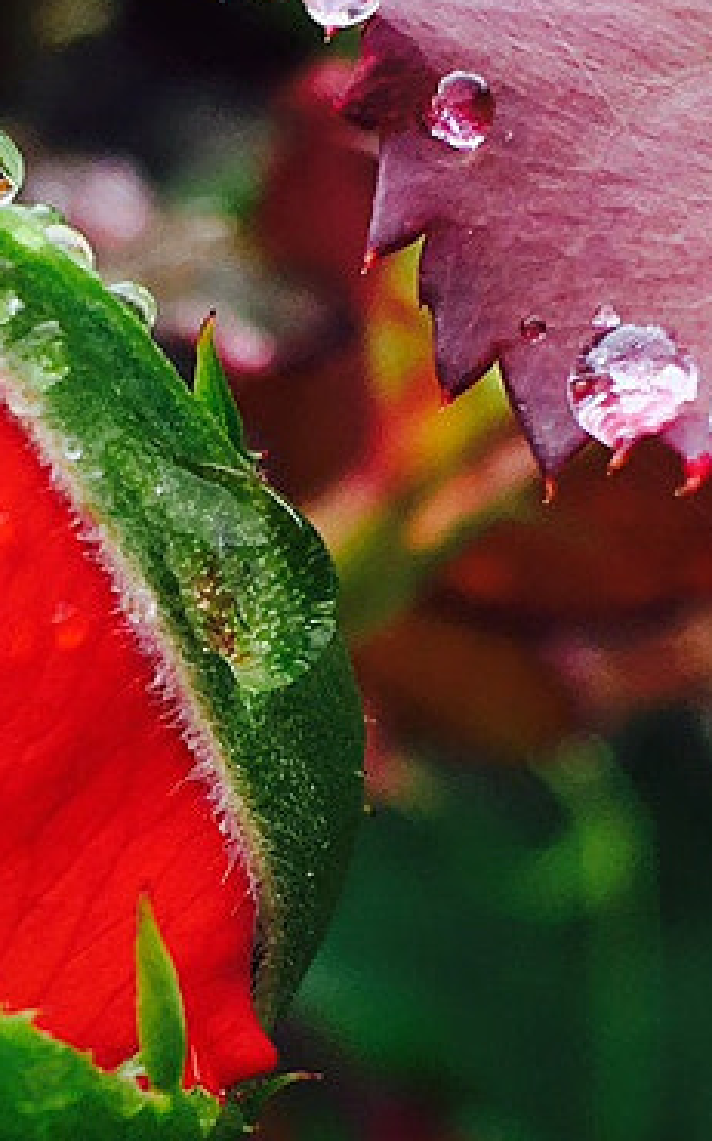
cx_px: -105
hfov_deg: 9.7
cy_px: 697
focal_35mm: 133
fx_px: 4132
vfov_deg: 15.7
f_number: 2.2
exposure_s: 1/384
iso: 25
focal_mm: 4.15
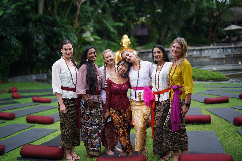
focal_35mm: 50
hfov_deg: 39.6
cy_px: 80
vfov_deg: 26.9
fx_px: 336
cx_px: 121
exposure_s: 1/640
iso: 250
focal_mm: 50
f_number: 1.2
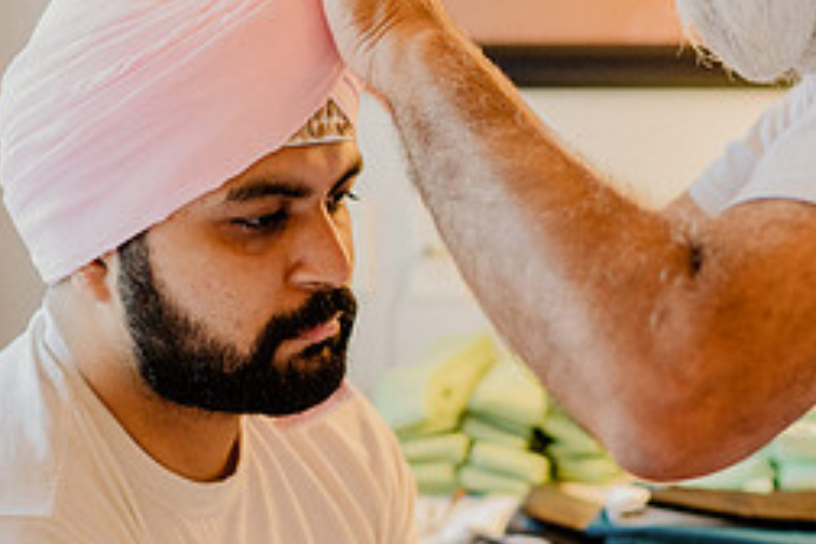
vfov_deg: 15.8
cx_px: 539
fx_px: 1949
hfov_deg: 23.5
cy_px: 133
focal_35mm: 86
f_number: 2
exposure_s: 1/100
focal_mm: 35
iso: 2000
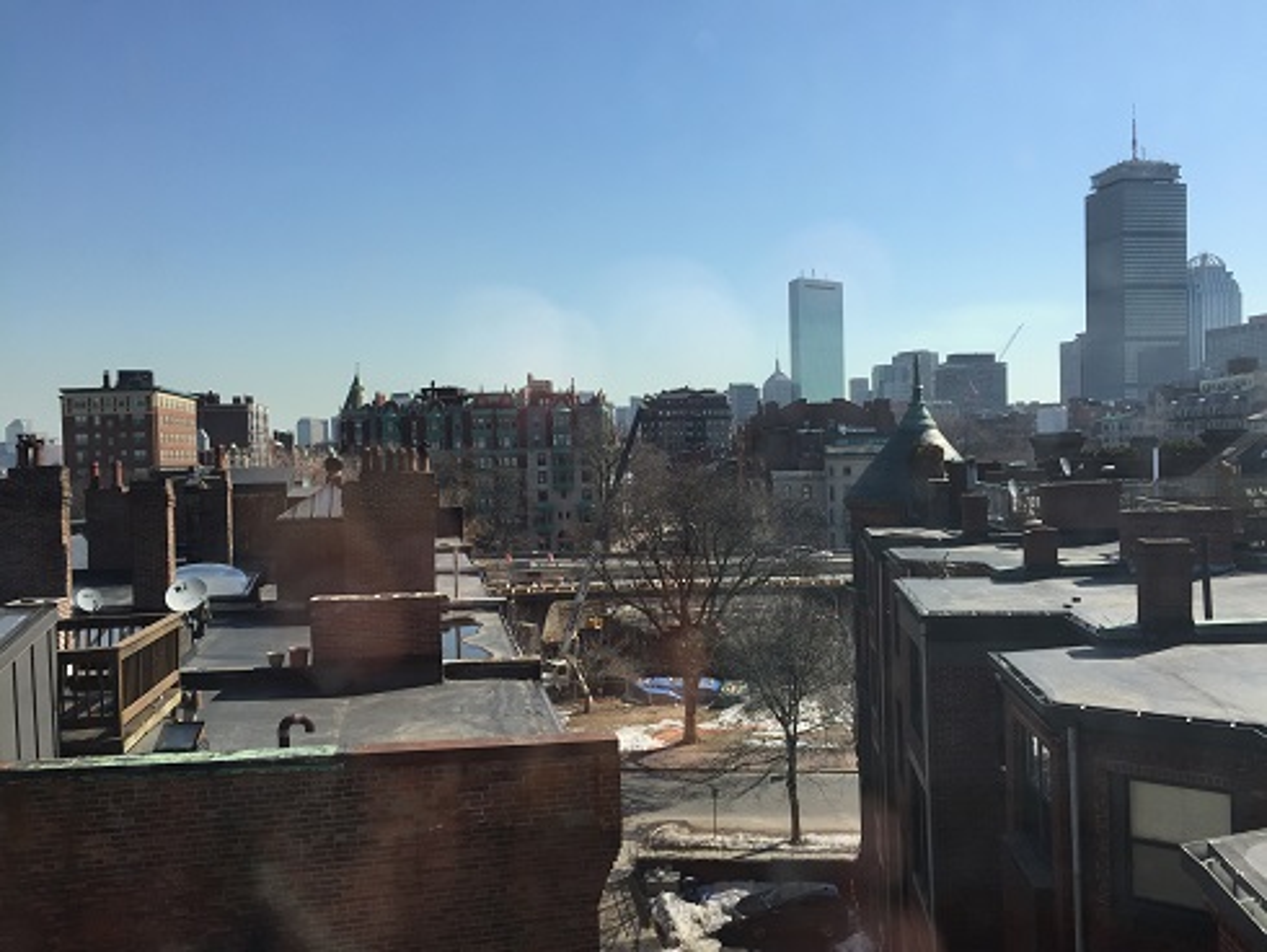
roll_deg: +0.8
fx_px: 1062
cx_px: 634
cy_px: 476
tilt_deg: +0.0
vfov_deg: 48.3
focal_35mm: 29
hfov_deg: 61.6
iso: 32
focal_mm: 4.15
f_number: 2.2
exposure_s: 1/1582
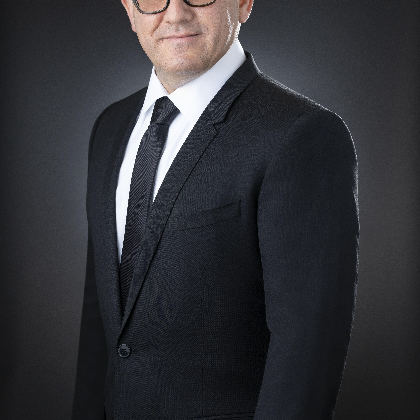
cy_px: 175
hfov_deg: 8.3
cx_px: 211
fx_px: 2883
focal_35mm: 210
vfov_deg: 8.3
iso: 320
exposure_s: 1/250
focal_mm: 164
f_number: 6.3
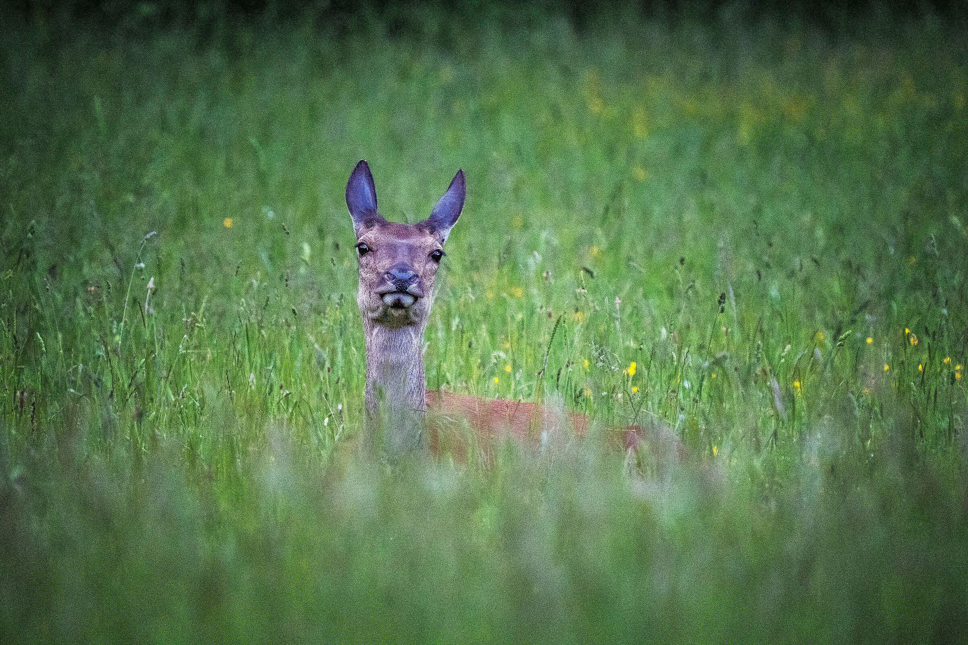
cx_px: 484
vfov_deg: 1.5
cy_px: 322
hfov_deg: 2.3
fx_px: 24198
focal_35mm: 900
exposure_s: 1/4000
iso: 5000
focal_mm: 600
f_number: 6.3
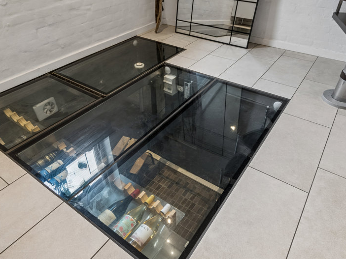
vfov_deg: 58.9
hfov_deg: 73.9
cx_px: 174
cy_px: 130
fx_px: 230
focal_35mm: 23
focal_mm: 14
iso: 200
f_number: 8
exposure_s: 1/20
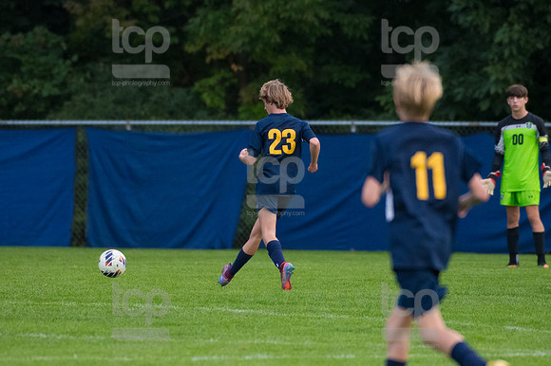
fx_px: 10096
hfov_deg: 3.1
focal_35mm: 660
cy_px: 183
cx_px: 276
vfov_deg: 2.1
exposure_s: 1/2000
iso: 3200
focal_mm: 440
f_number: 5.6
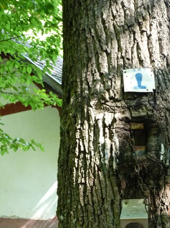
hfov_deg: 28.8
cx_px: 144
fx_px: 321
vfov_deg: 37.2
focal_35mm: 49
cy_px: 191
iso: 400
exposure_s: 1/30
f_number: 2.8
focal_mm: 4.8
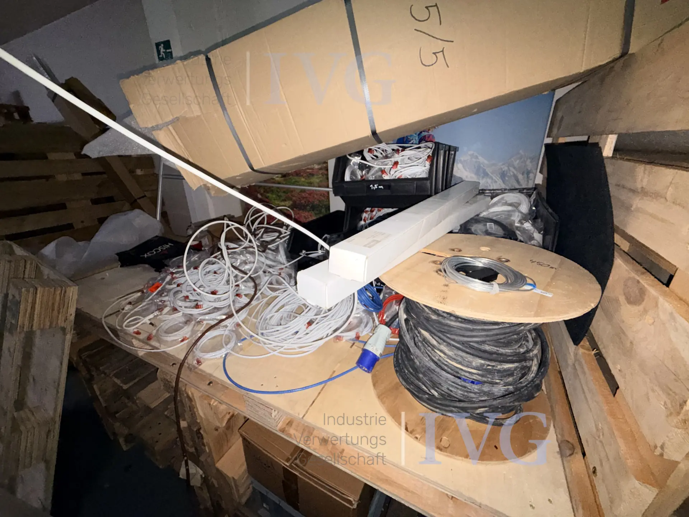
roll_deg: +1.8
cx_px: 344
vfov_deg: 85.7
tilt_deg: -20.9
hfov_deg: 102.1
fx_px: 279
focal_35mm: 14
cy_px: 258
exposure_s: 1/50
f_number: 2.2
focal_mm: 2.22
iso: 160
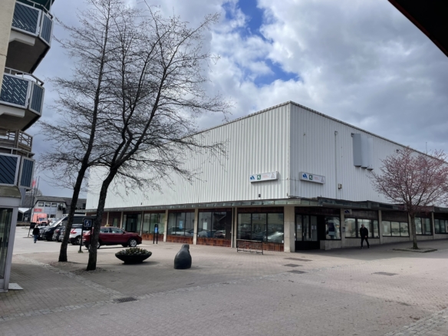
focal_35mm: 26
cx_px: 224
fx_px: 336
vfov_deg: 53.1
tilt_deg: +10.2
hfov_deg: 67.3
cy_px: 168
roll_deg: -1.6
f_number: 1.6
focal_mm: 4.2
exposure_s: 1/4132
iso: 32
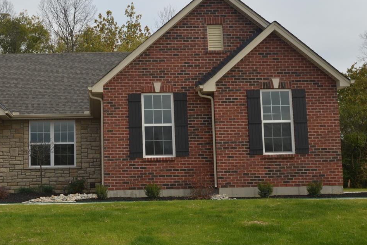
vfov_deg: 23.8
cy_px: 115
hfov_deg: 34.3
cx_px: 88
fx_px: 581
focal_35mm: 57
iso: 100
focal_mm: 24
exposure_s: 1/200
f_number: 8
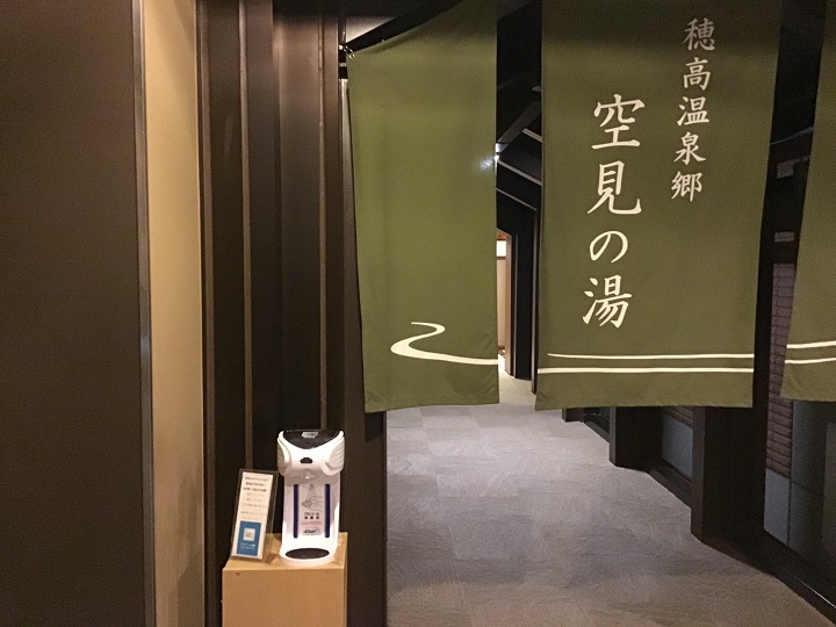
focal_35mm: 31
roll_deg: -0.7
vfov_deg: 45.4
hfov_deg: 58.4
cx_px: 418
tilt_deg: -5.5
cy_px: 314
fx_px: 749
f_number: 2.4
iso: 640
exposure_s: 1/15
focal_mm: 3.3
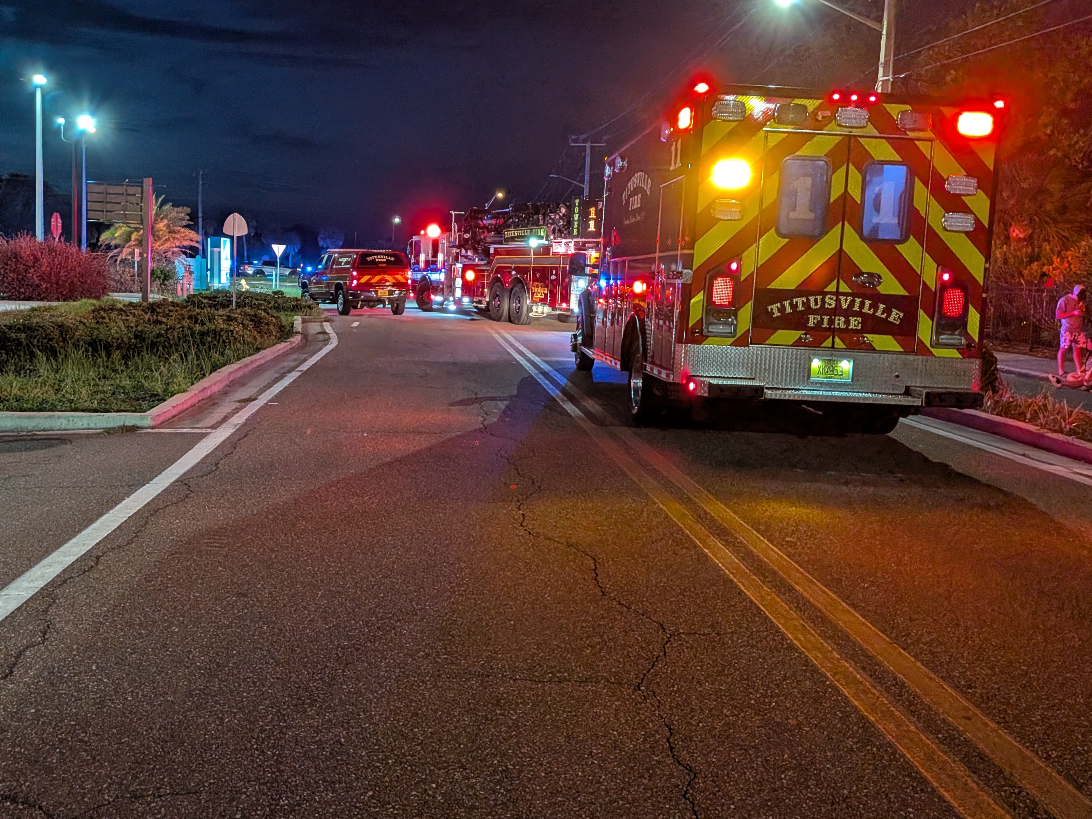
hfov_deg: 59.8
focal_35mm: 30
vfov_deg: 46.8
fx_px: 946
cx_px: 482
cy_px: 382
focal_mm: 4.53
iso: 642
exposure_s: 1/76.2
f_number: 1.7
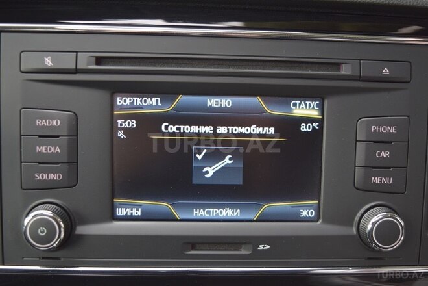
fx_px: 535
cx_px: 214
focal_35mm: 45
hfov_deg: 43.6
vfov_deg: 29.9
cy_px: 143
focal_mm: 30
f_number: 4.2
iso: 400
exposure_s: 1/50
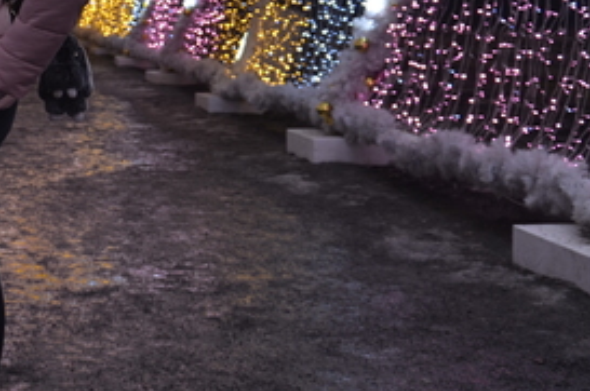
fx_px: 1380
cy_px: 30
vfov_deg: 15.9
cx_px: -63
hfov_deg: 22.7
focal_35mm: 84
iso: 100
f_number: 3.8
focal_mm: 21
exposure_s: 1/20
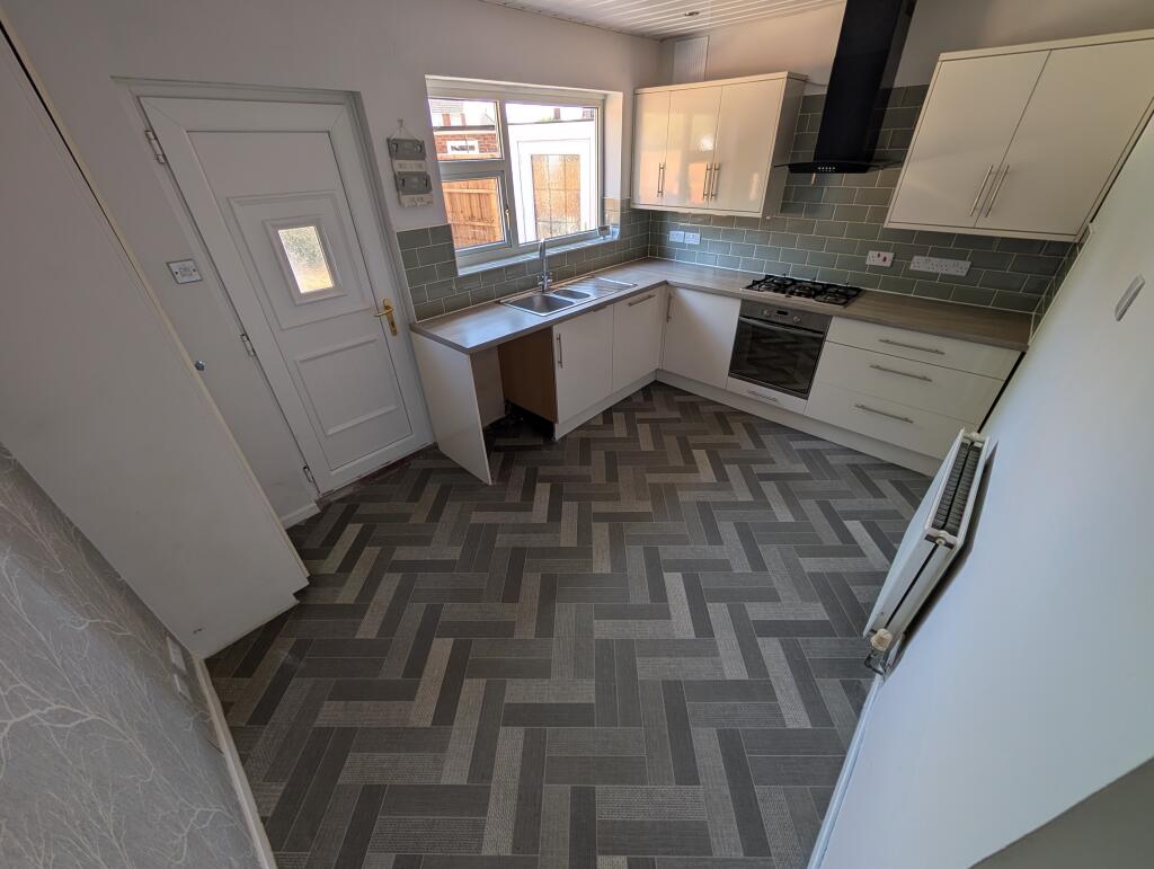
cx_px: 577
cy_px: 434
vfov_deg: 94.6
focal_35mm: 12
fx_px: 401
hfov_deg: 110.5
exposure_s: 1/172
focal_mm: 2.02
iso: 79
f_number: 1.7
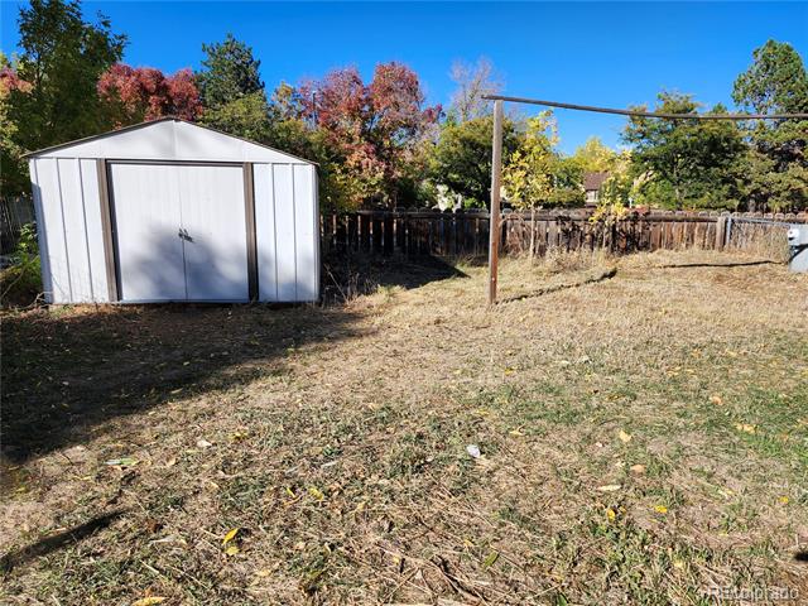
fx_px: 537
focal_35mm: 23
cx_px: 404
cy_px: 303
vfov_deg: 58.9
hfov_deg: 73.9
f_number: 1.8
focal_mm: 5.54
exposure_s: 1/1269
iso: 25
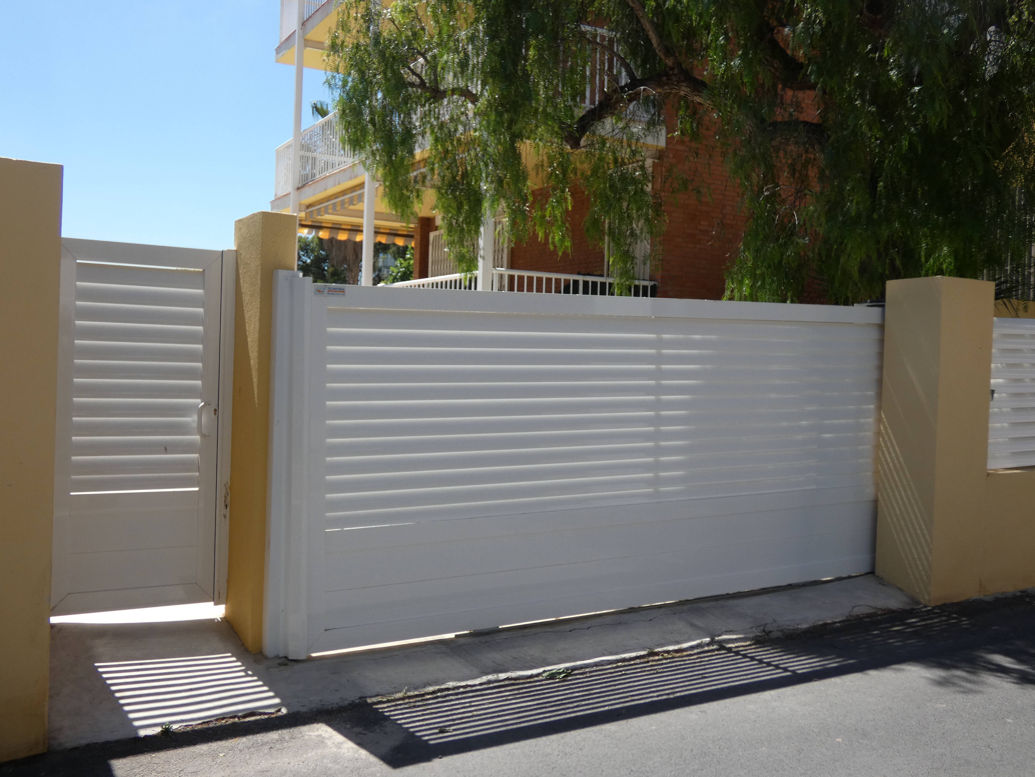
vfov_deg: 42.9
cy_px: 388
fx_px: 987
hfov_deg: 55.4
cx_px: 518
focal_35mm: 33
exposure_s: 1/800
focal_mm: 6
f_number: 3.4
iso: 80
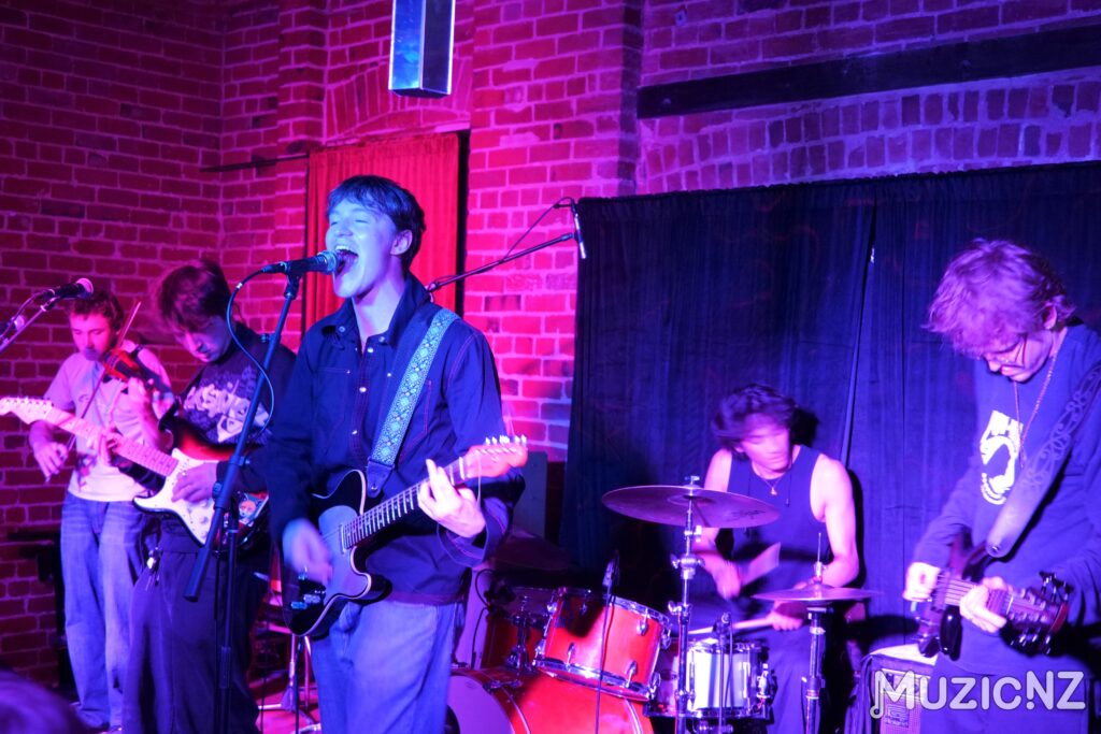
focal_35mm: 45
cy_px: 367
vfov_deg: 29.9
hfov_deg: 43.6
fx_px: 1376
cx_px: 550
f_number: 4.8
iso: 6400
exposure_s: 1/30
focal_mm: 45
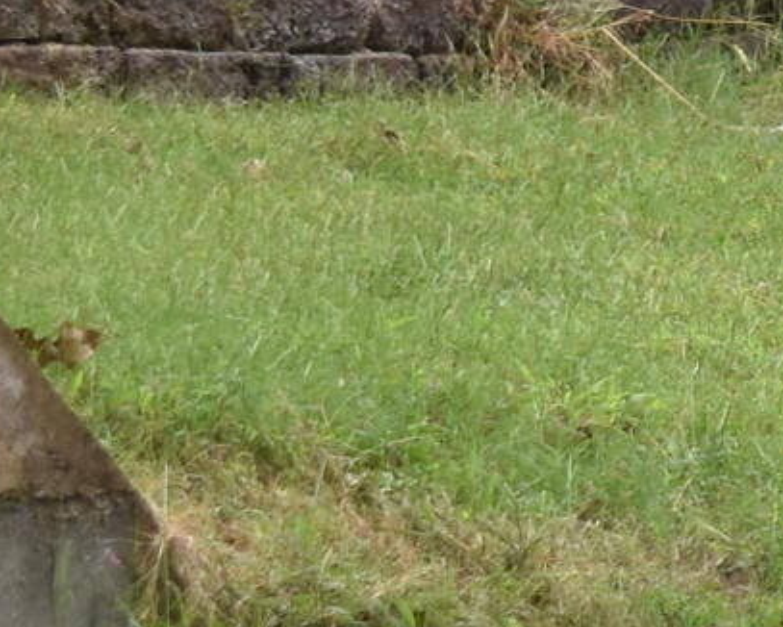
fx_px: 7697
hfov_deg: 5.3
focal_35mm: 332
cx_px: 2803
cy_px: -971
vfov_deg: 4.5
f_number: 5.6
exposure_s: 1/125
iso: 180
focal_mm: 32
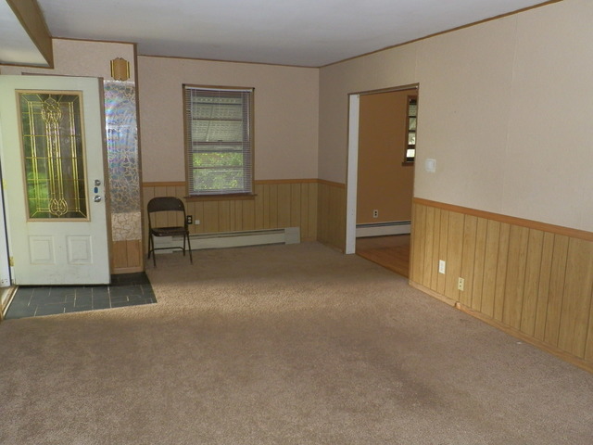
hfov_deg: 63.4
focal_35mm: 28
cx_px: 296
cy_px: 222
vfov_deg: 49.7
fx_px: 480
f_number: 3.3
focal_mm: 5
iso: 250
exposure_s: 1/30
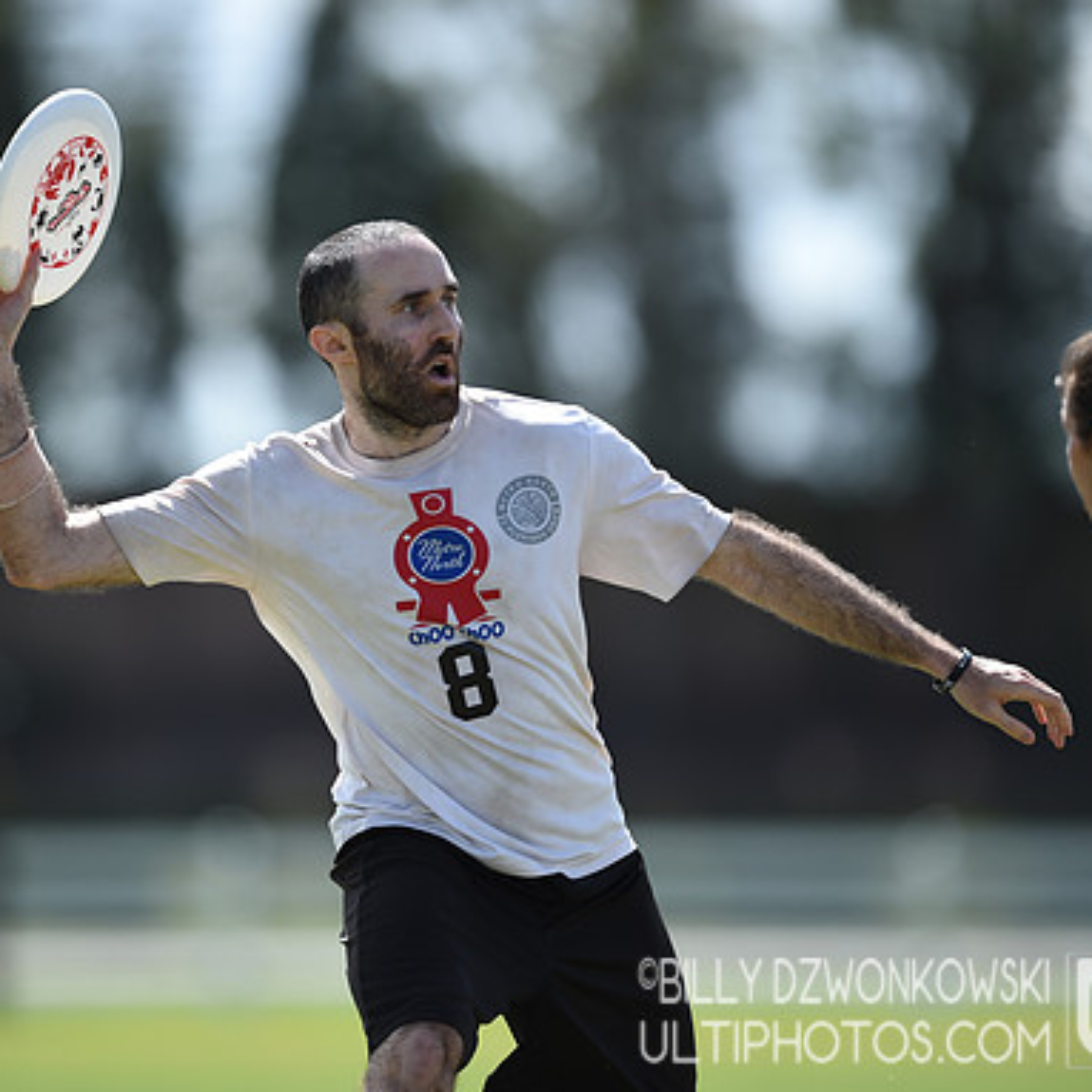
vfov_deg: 3.4
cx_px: 456
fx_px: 18345
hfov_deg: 3.4
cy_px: 547
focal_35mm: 514
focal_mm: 400
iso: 200
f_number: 2.8
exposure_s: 1/2500
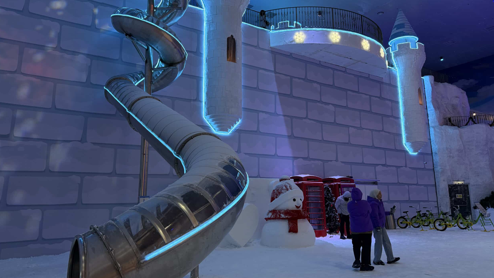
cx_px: 247
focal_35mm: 27
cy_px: 127
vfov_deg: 42.9
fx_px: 354
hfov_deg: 69.9
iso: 160
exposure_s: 1/100
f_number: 1.78
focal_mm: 6.76
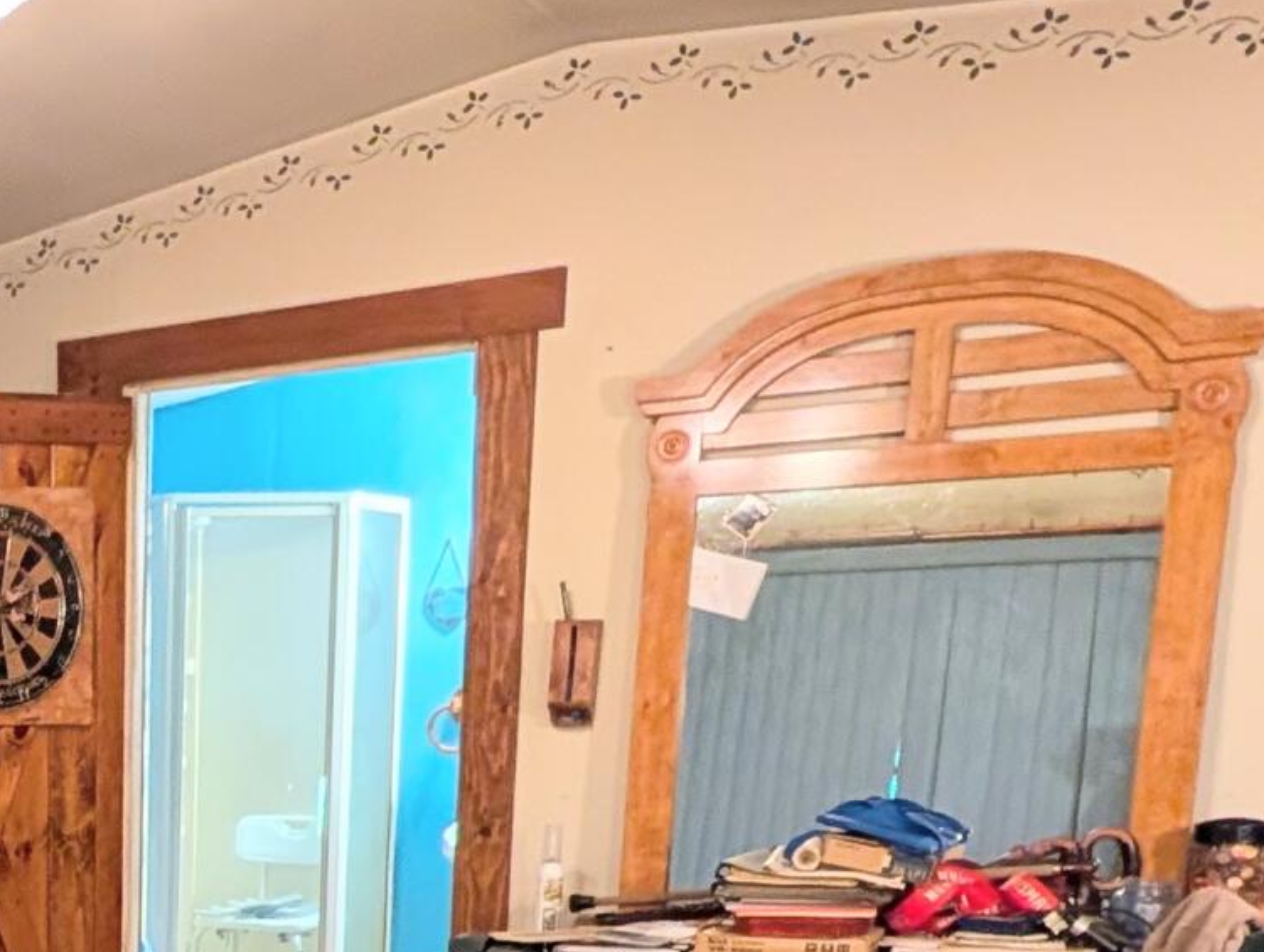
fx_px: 1756
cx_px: -298
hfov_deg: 32.0
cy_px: 1058
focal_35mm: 48
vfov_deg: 27.6
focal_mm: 2.02
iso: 144
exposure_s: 1/40
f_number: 1.7
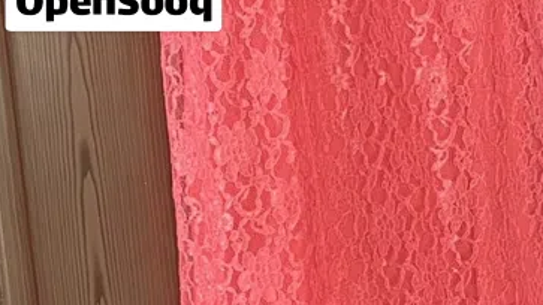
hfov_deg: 39.4
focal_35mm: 50
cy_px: 247
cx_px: 447
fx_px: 720
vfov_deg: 23.6
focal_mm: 5.1
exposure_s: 1/60
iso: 400
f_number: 1.6
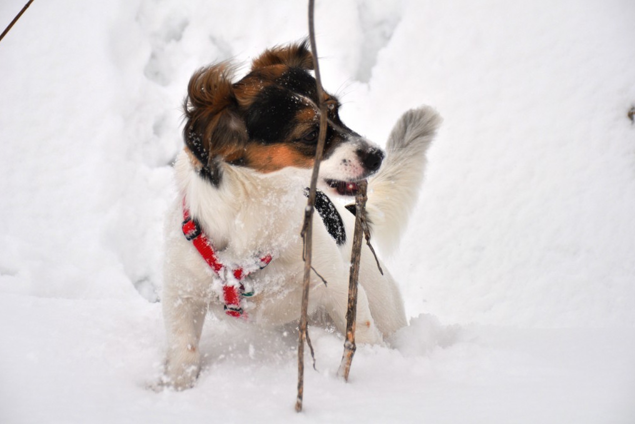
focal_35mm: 159
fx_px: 2796
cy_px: 212
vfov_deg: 8.7
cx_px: 316
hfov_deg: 13.0
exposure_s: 1/640
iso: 200
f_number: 6.3
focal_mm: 105
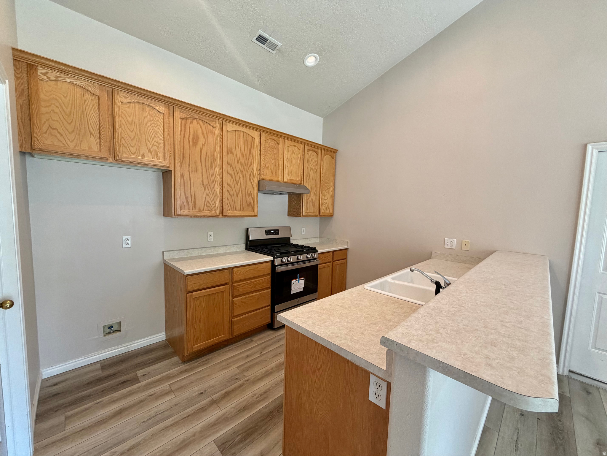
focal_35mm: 14
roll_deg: -2.2
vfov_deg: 85.7
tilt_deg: -4.0
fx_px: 245
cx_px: 304
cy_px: 228
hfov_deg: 102.1
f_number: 2.2
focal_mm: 2.22
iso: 200
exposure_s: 1/60
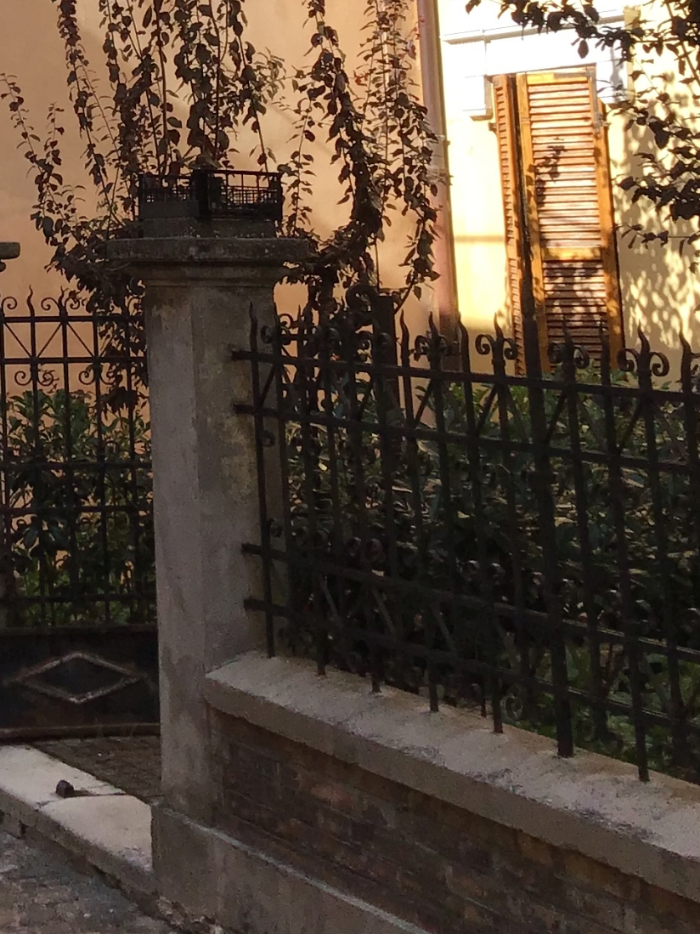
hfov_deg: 17.6
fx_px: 2130
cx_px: -178
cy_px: -121
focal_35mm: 79
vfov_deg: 23.1
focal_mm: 3.3
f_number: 2.4
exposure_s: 1/791
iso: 25
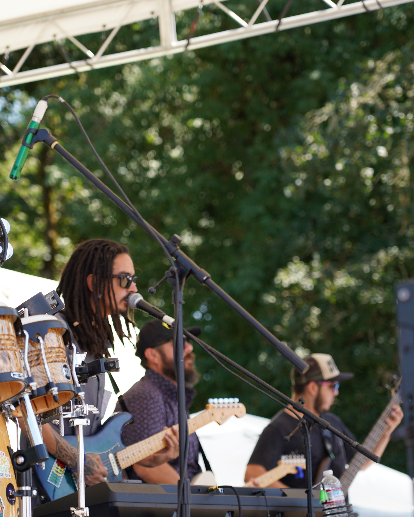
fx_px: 2252
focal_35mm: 147
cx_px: 146
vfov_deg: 13.1
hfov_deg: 10.5
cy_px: 259
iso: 100
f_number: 4
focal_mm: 104
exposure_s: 1/160
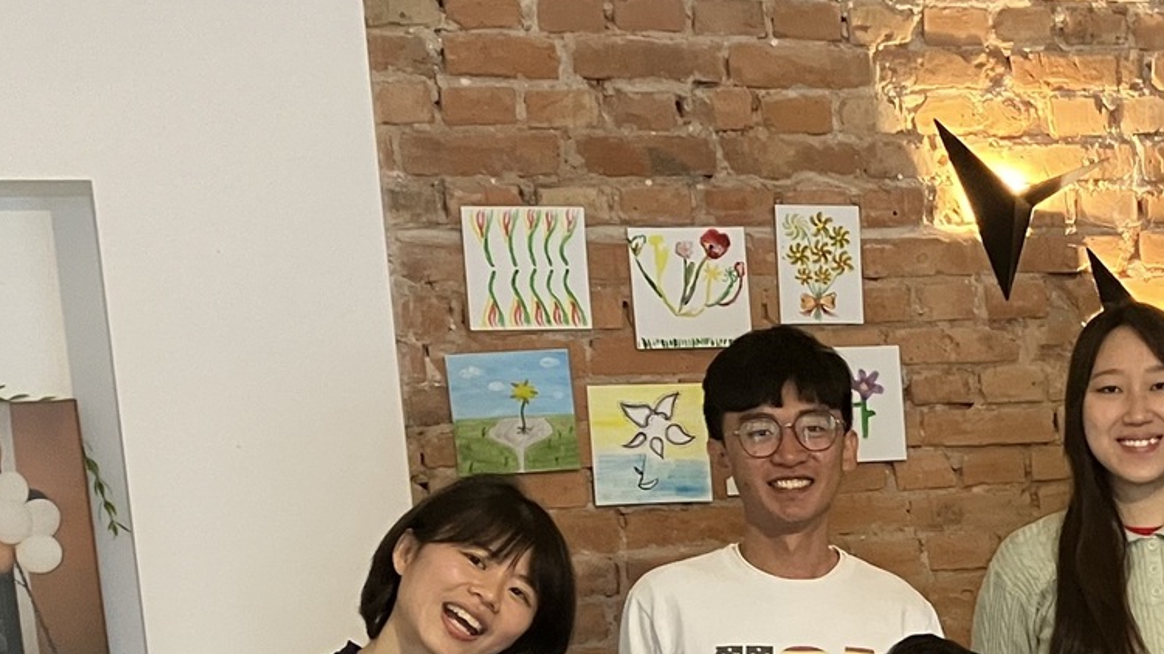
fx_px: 2407
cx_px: 1149
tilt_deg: -8.3
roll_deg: +2.3
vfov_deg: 14.8
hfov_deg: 25.9
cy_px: 859
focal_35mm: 78
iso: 400
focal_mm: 3.99
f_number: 1.8
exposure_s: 1/33
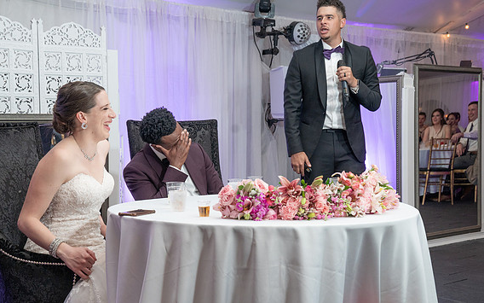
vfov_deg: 23.1
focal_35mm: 56
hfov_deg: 36.2
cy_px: 149
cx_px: 215
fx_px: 739
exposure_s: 1/100
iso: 2000
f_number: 5.6
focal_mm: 49
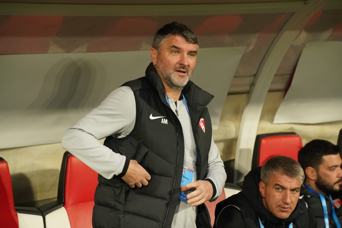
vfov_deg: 10.6
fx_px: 1225
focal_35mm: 129
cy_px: 114
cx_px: 171
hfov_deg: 15.9
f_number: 5.6
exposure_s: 1/800
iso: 6400
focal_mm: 129
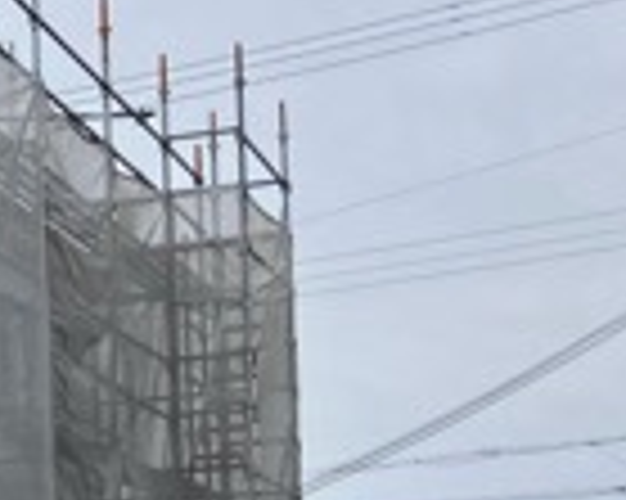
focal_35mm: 126
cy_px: 541
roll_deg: +0.4
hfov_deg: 14.2
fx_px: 2333
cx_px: -347
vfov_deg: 12.0
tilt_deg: +6.3
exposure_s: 1/1245
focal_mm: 3.99
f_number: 1.8
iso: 32
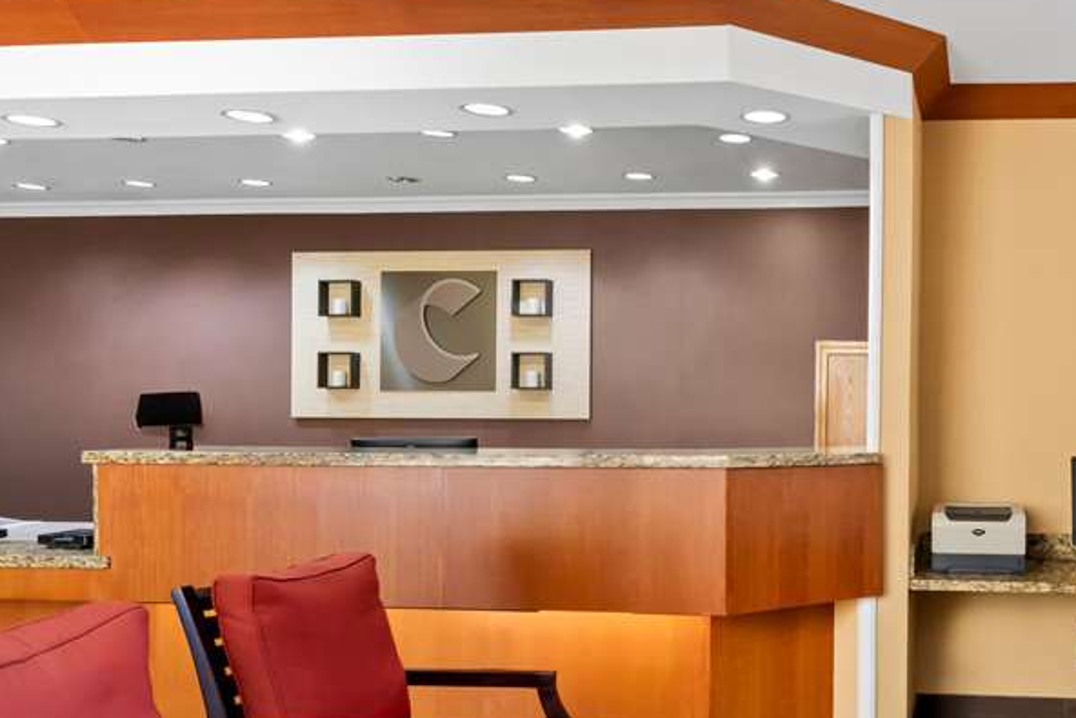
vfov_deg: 34.9
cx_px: 894
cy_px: 445
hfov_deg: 47.3
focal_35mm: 38
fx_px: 1136
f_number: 8
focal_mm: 15
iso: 400
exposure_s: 1/5
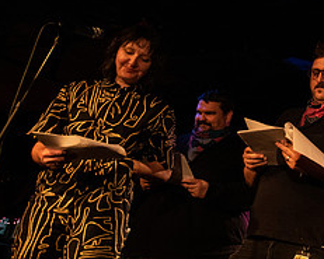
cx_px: 432
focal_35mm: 64
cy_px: 92
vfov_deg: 23.8
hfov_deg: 25.1
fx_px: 614
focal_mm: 24
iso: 3200
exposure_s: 1/125
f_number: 3.2
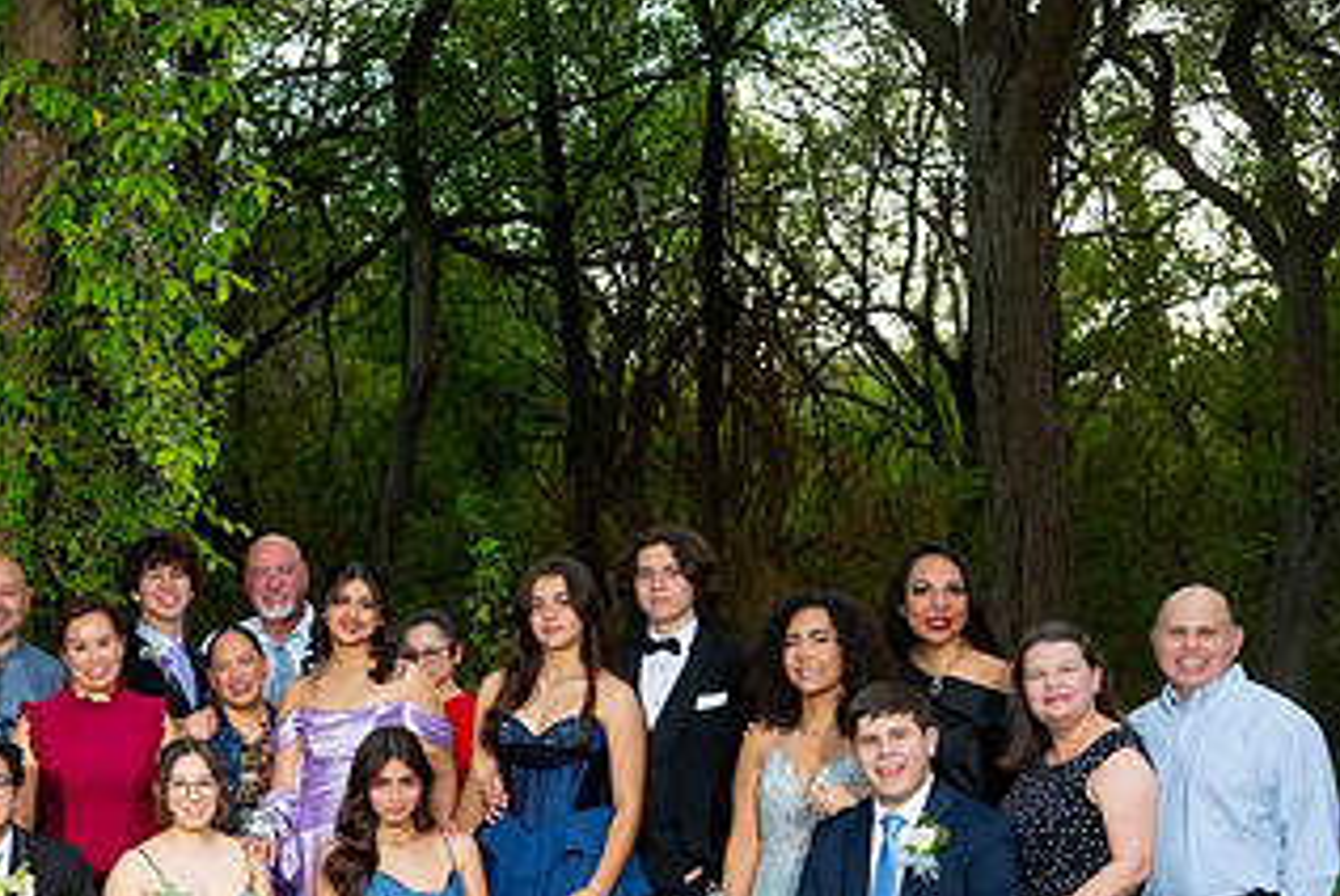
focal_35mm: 64
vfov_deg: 20.8
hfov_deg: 30.5
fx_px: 2384
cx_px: 237
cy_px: 809
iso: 160
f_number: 3.2
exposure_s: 1/200
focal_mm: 35
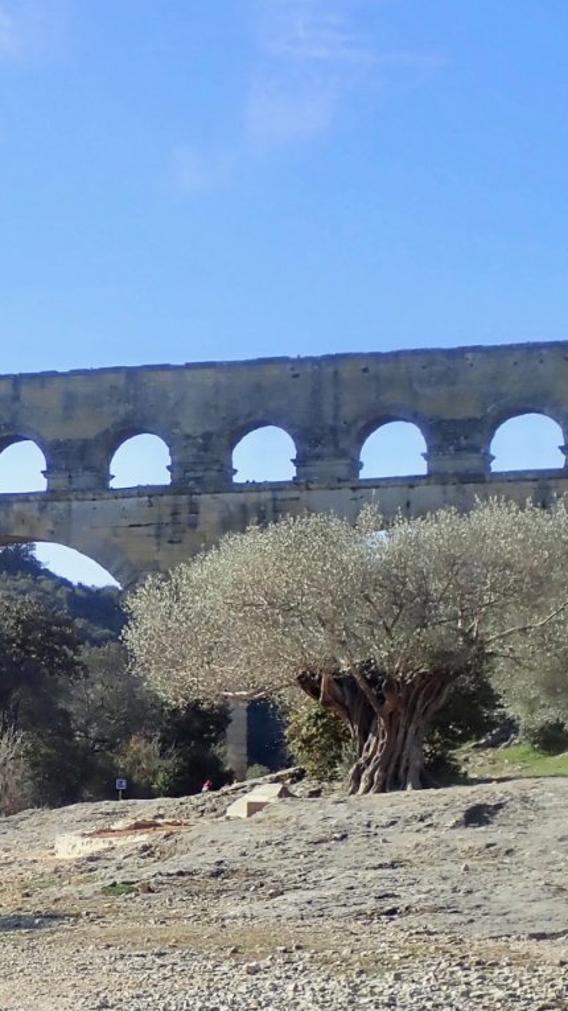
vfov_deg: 21.7
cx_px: -9
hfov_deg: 12.2
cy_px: 657
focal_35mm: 98
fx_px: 2625
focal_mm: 7.86
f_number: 4
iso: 100
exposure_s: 1/500
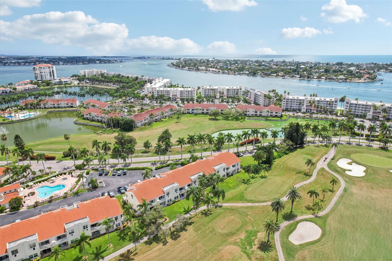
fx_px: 239
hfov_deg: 78.6
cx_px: 196
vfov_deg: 57.2
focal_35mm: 22
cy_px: 130
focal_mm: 8.4
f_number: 2.8
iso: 400
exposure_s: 1/6400
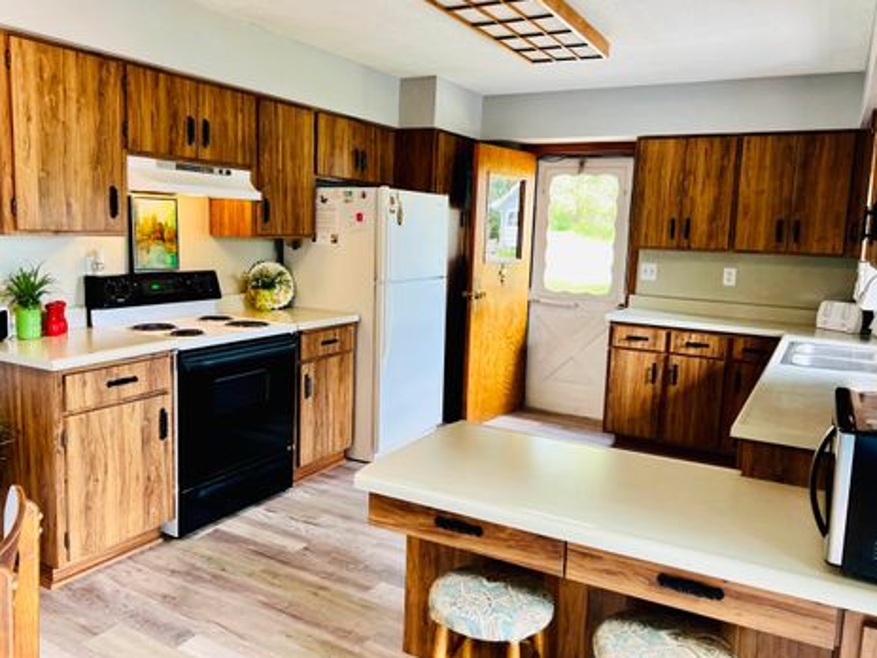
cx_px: 440
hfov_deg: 63.4
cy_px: 309
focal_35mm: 28
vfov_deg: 49.7
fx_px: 709
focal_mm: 5.7
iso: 125
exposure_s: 1/120
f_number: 1.5
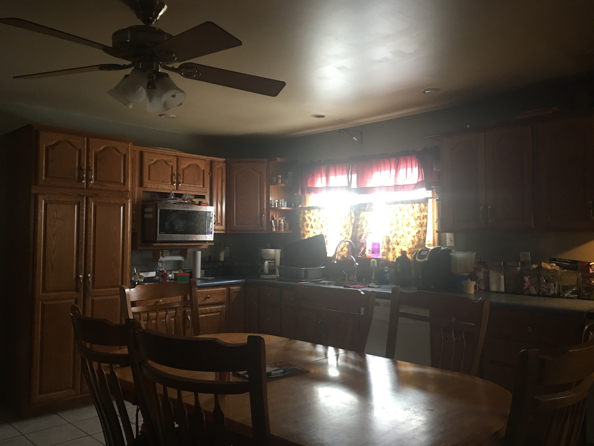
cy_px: 223
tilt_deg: +2.5
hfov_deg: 61.7
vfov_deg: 48.2
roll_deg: +0.4
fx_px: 498
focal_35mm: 29
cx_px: 297
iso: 80
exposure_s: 1/15
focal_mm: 4.15
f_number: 2.2
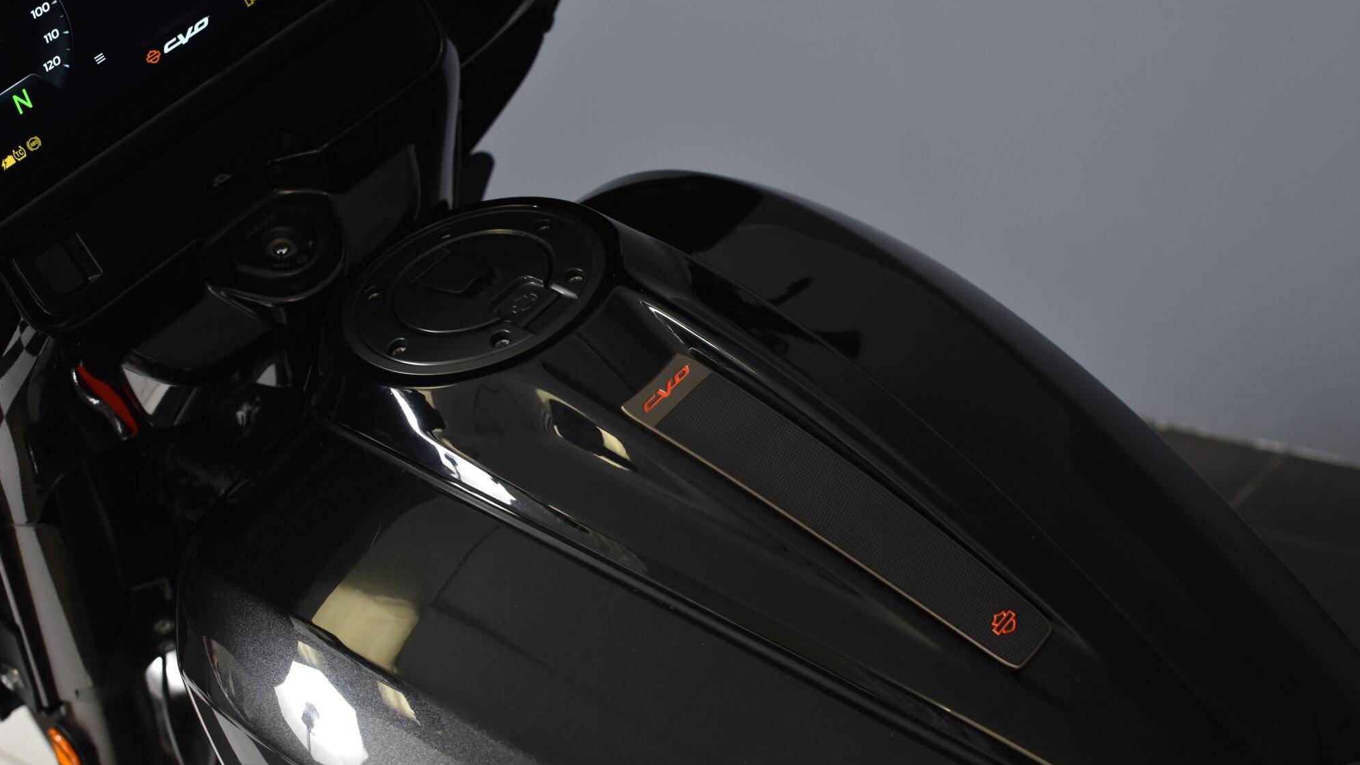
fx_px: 2002
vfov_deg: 21.6
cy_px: 412
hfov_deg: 37.5
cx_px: 674
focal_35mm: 56
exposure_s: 1/160
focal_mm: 35
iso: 800
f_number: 4.5
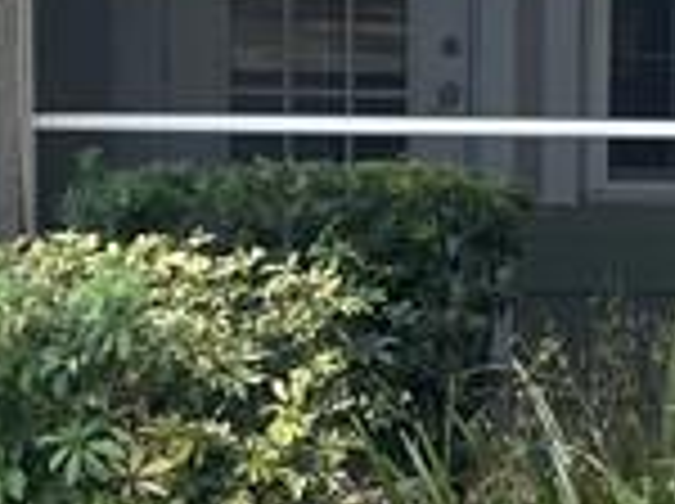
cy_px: 369
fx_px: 3465
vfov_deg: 8.3
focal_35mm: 178
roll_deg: -0.8
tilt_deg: -8.0
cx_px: 680
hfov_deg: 11.0
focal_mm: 4.2
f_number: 1.6
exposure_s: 1/254
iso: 32
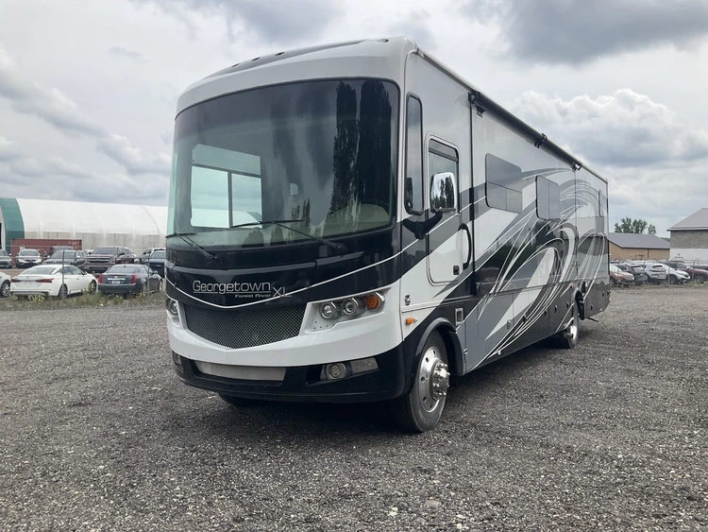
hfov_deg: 61.6
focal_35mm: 29
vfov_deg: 48.3
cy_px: 266
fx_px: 593
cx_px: 354
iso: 25
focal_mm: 3
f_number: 1.8
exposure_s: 1/1490
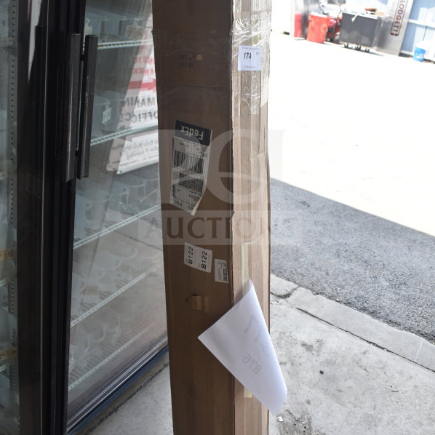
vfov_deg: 42.7
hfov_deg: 42.8
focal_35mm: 39
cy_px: 187
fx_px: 554
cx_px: 220
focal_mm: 20
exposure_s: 1/160
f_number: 5
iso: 200
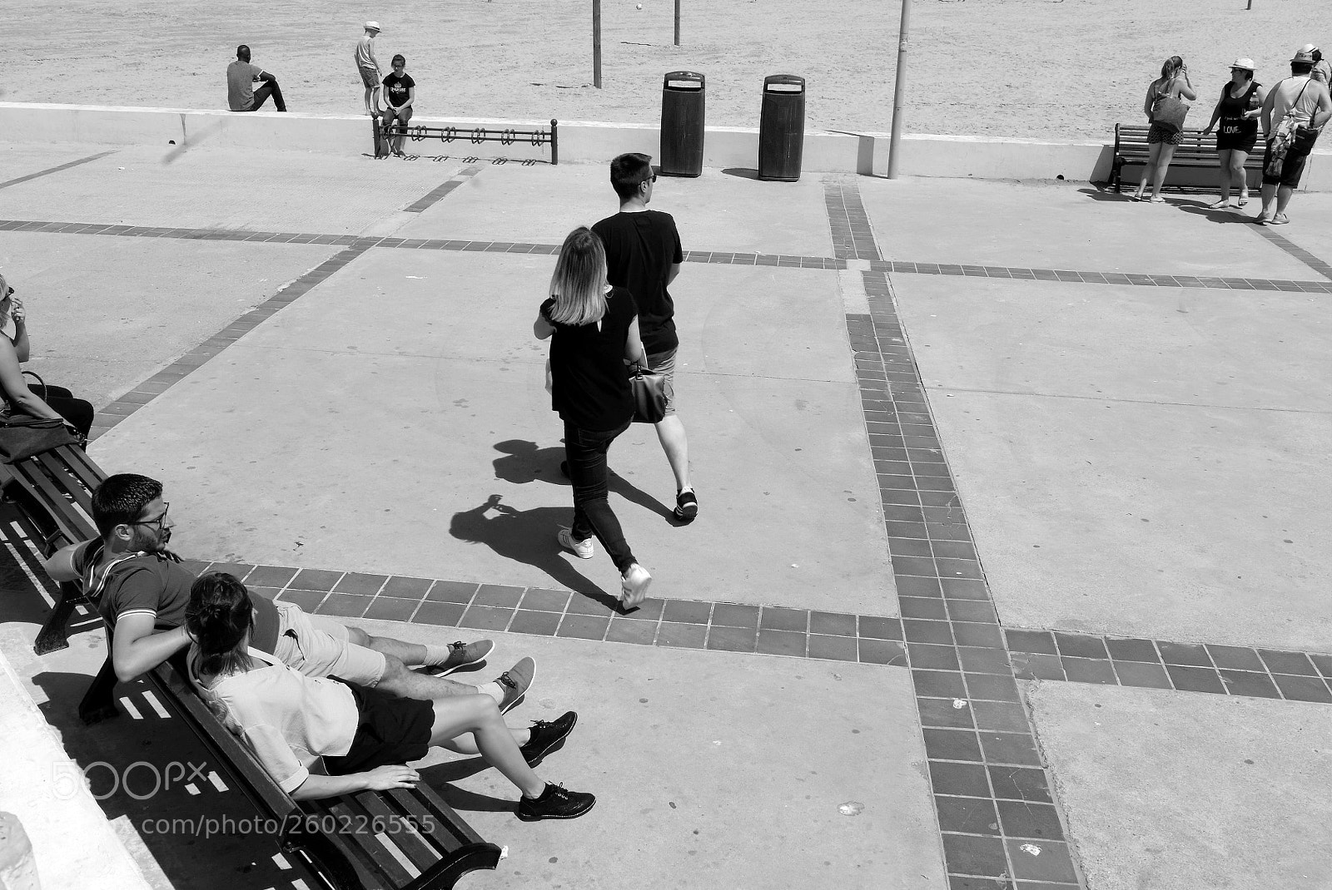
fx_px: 1296
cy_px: 445
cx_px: 666
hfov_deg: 54.4
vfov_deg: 37.9
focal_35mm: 35
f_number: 13
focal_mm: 15.9
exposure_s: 1/250
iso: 100
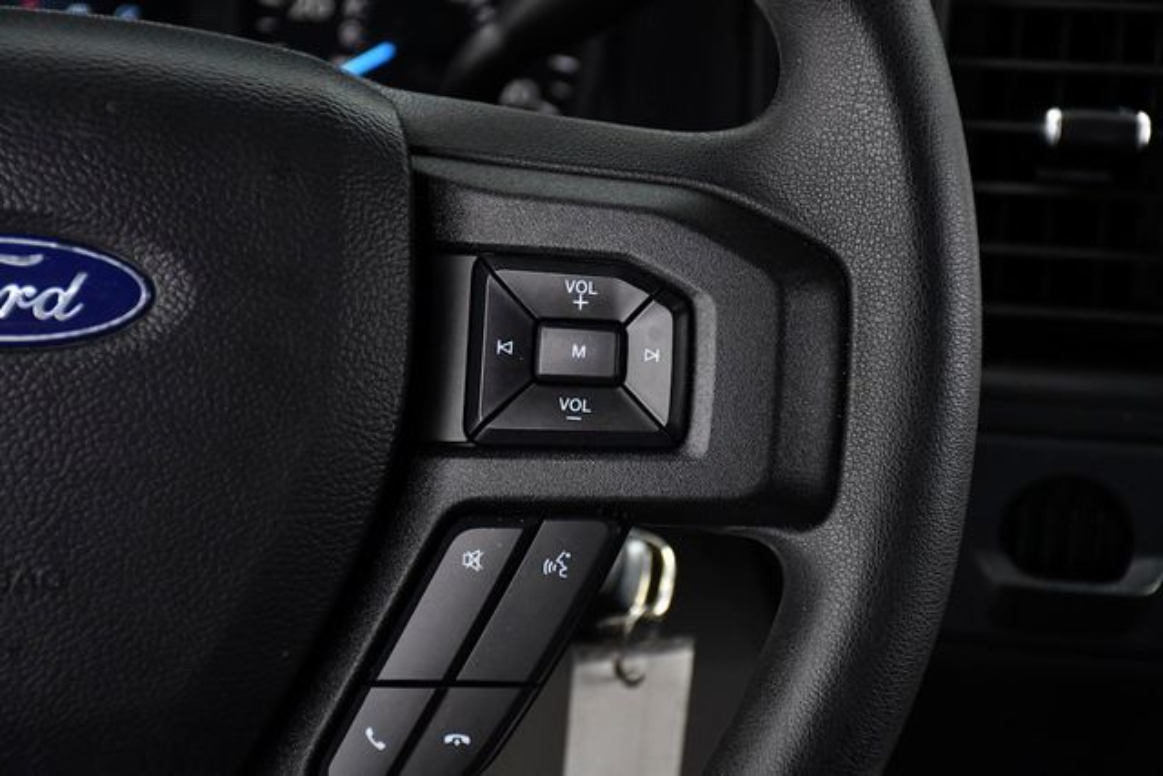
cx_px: 582
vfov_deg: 16.3
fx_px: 2714
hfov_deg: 24.2
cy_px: 388
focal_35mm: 84
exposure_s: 1/100
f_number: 4.8
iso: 2500
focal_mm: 56
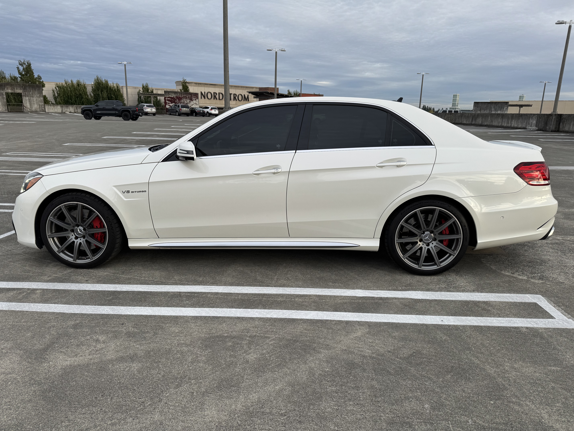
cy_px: 216
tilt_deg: -14.3
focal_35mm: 24
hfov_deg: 71.6
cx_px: 287
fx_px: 398
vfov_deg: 56.8
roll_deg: -1.3
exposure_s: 1/1721
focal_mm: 6.76
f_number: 1.78
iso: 80
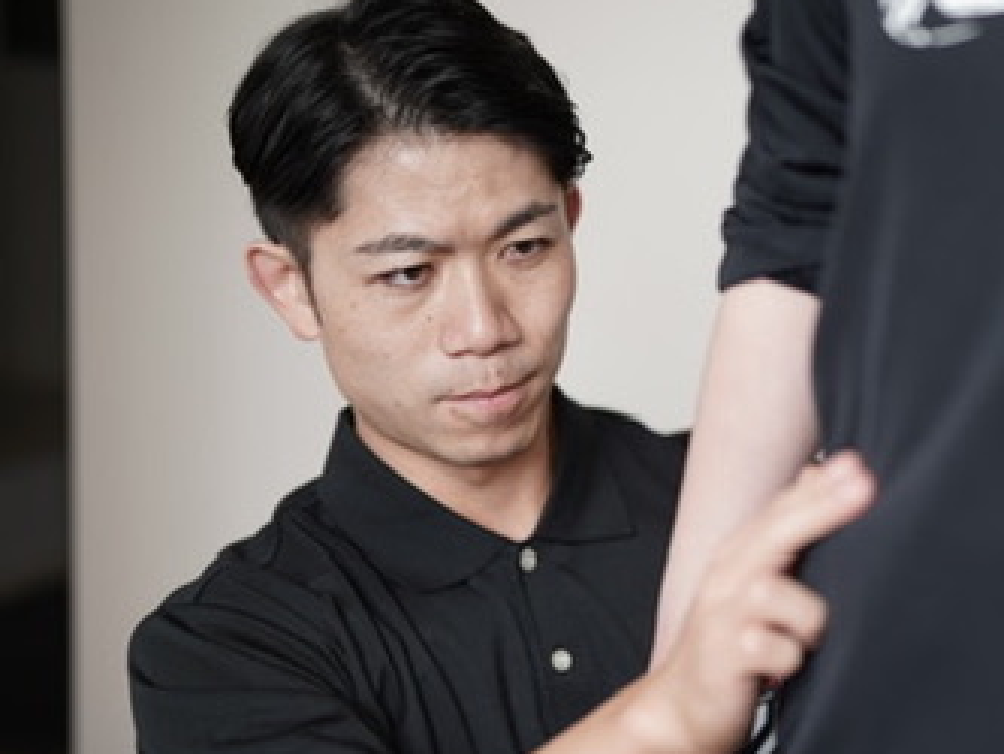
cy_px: 416
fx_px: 2263
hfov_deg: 24.6
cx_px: 790
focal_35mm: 78
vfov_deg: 18.9
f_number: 1.4
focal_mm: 50
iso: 200
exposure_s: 1/200
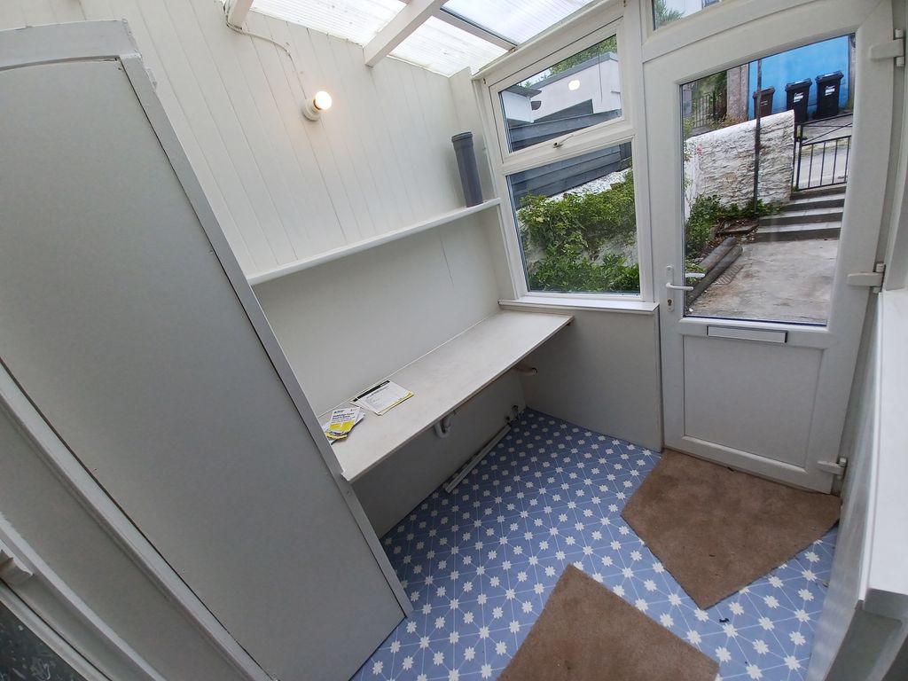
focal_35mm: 13
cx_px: 454
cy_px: 340
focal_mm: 1.42
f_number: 2.2
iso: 40
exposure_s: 1/181
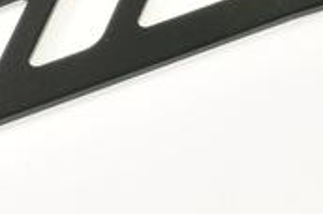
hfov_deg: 9.4
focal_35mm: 220
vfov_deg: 6.2
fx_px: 1971
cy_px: -51
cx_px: 210
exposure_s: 1
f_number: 18
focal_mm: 35
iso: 200
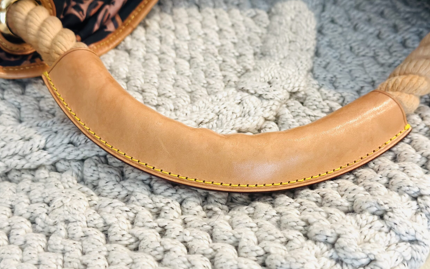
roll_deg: +2.3
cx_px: 223
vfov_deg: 24.4
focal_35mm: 53
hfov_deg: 38.2
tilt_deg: -39.6
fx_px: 621
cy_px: 139
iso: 250
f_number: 1.78
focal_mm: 6.86
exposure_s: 1/60
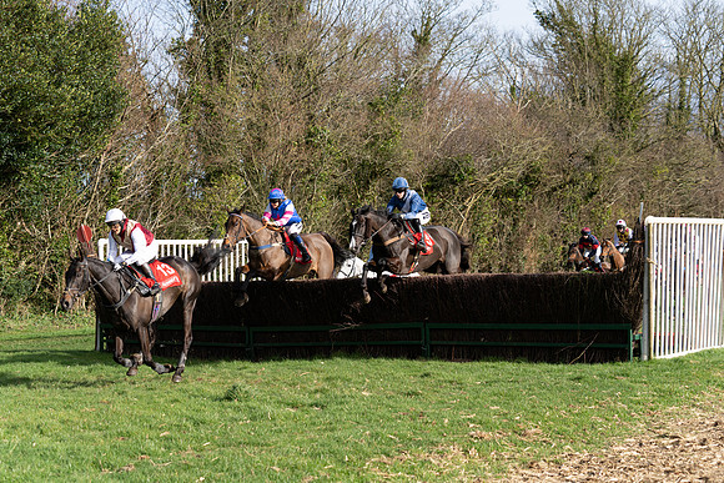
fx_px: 1408
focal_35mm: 70
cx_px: 362
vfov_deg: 19.5
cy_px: 242
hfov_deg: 28.8
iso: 200
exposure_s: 1/1250
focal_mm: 70
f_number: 4
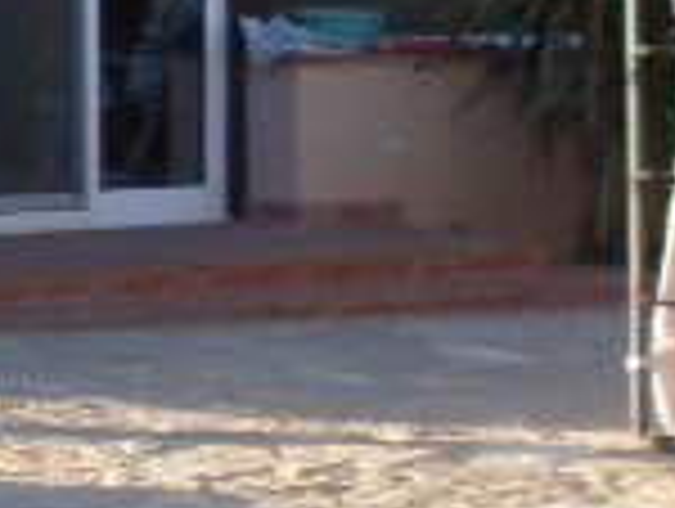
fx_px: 5059
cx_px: -702
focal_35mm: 259
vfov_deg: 5.7
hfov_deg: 7.3
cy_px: -130
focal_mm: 6.3
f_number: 2.8
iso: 80
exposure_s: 1/350
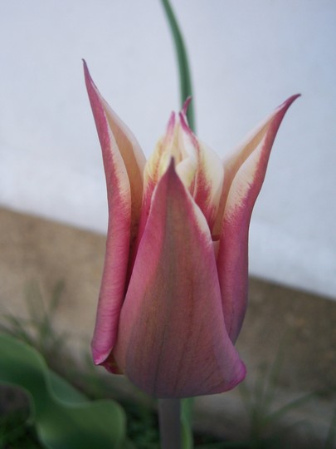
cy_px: 224
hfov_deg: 32.9
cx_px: 168
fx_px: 569
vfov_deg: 42.9
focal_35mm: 44
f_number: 3.3
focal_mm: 7.3
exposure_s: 1/125
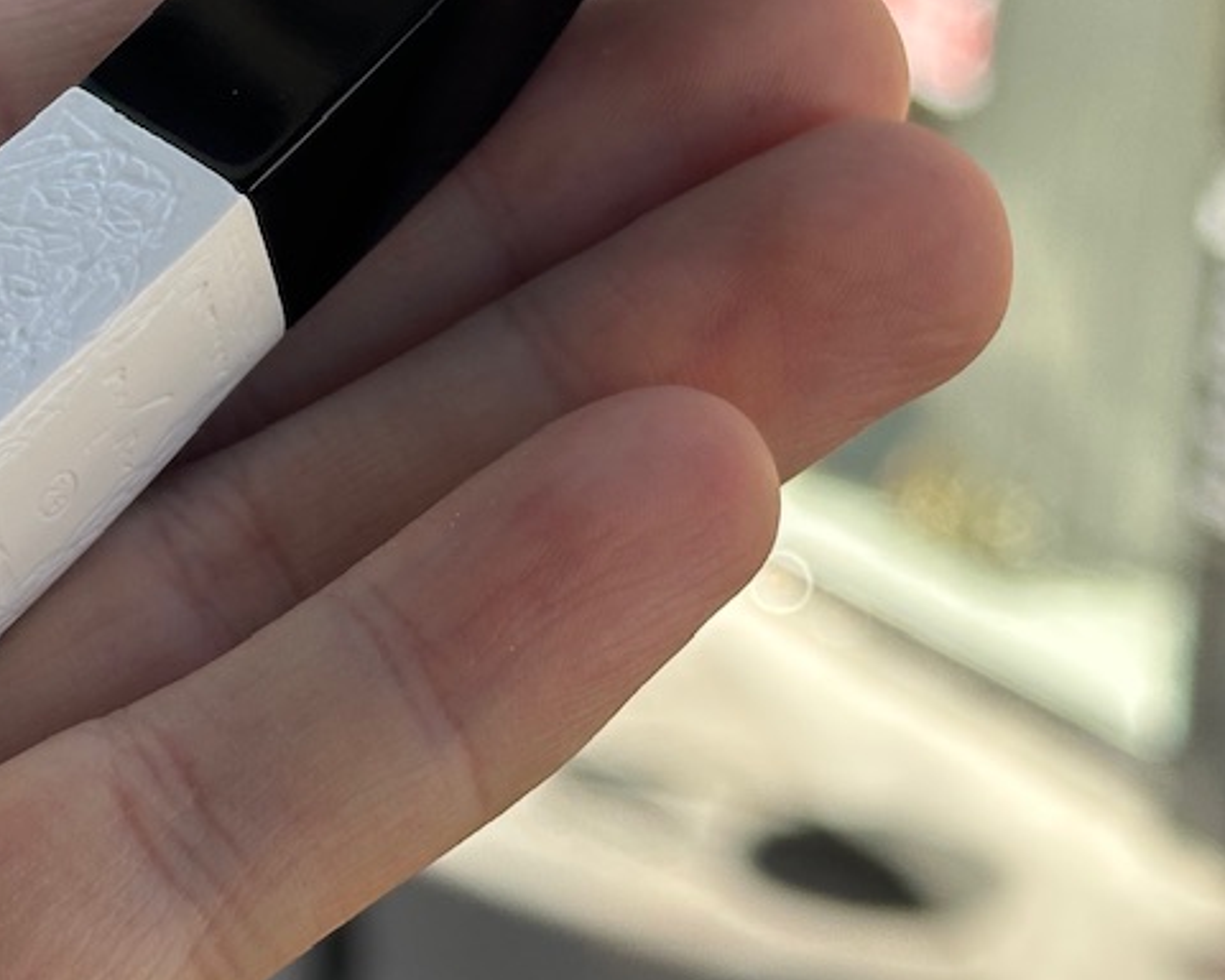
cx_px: 51
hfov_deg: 15.2
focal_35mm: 125
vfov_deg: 12.3
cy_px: 107
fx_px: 4532
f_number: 1.78
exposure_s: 1/724
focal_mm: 6.86
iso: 64
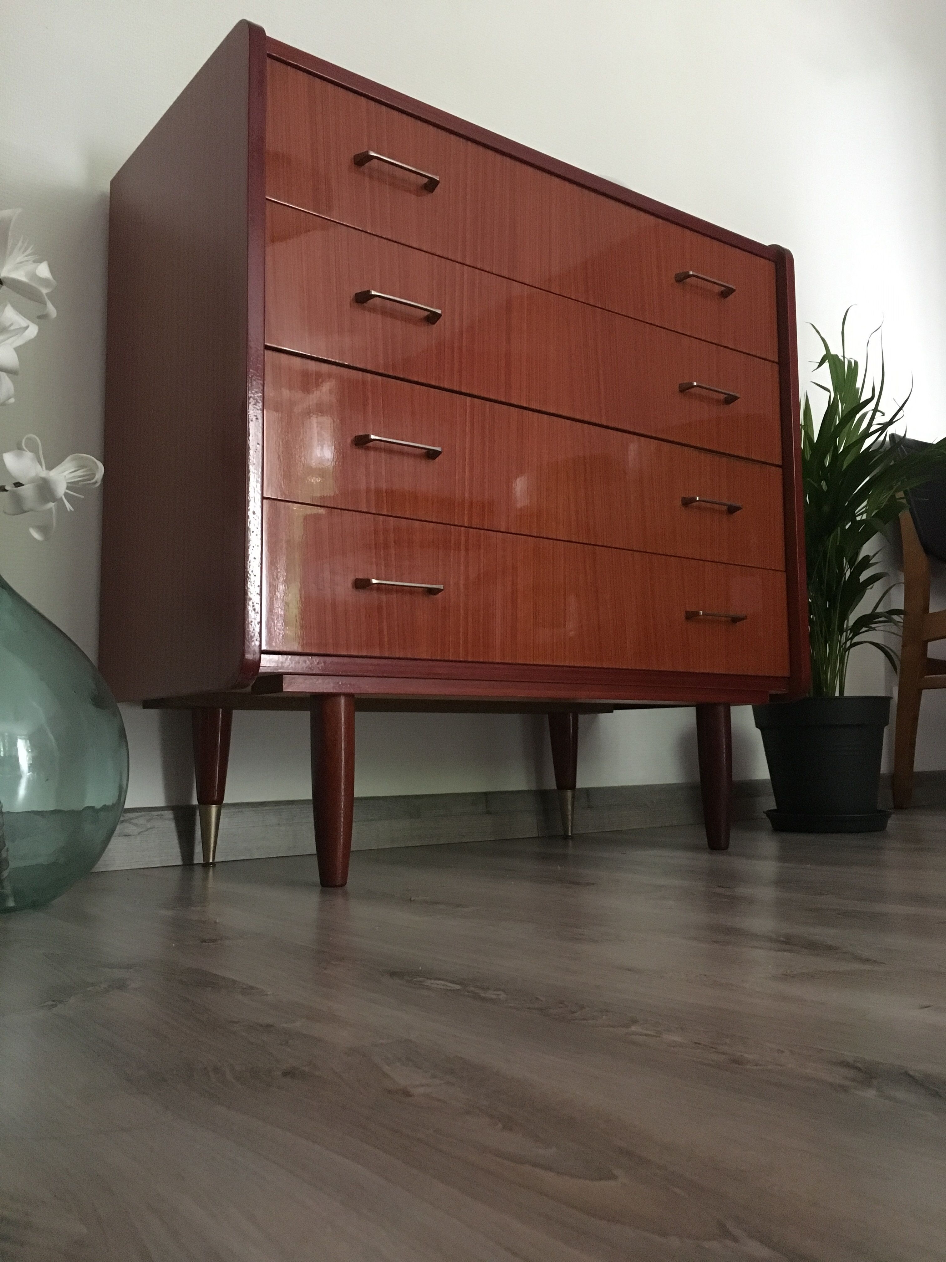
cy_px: 631
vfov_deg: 61.7
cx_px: 473
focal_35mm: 29
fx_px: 1057
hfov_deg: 48.2
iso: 320
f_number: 2.2
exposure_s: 1/17
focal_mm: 4.15
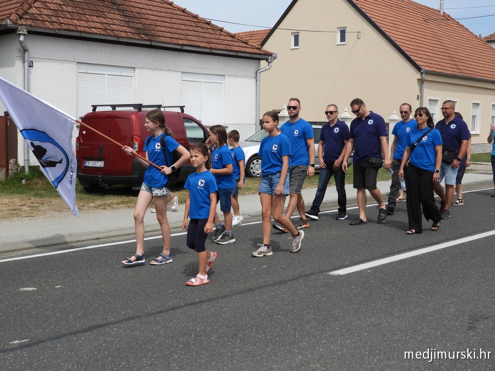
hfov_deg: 42.9
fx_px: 629
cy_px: 186
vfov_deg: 32.9
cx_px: 248
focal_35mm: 44
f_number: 3.2
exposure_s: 1/1600
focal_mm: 7.9
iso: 100
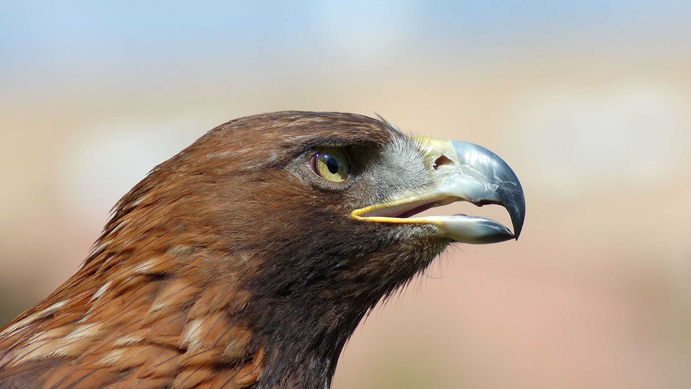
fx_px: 8648
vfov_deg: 2.6
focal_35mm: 472
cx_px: 346
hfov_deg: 4.6
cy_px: 186
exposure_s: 1/400
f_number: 8
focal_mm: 300
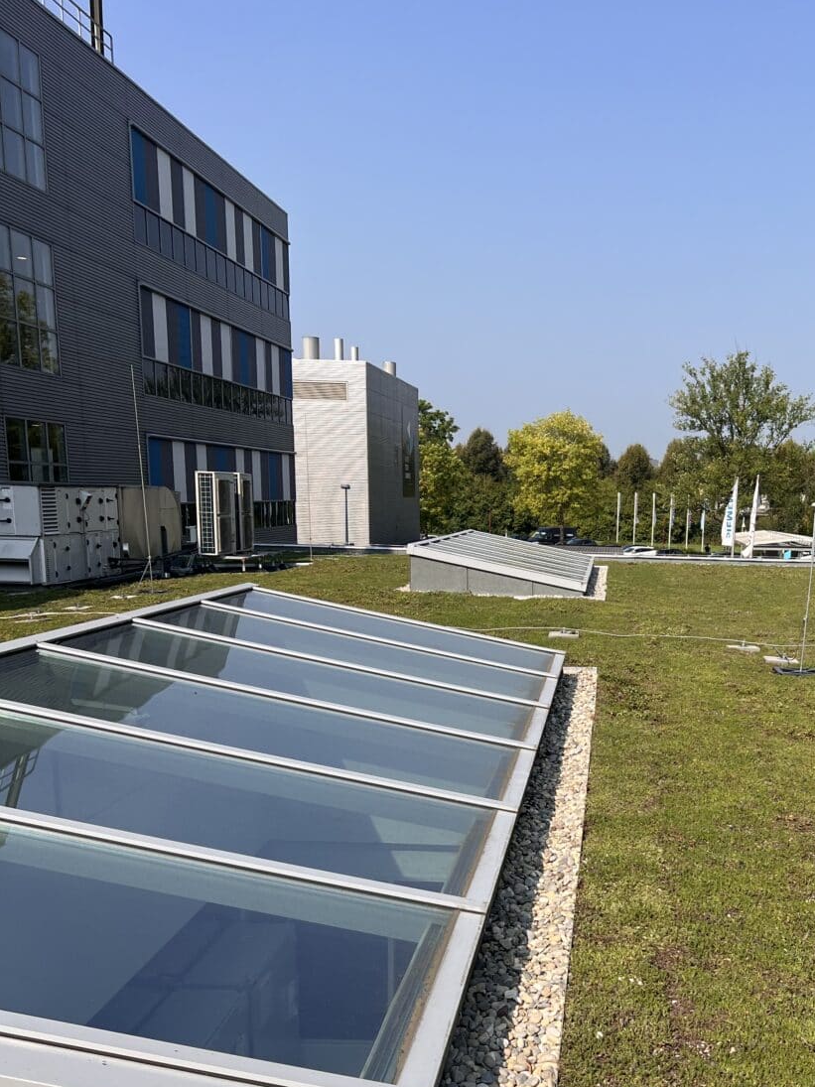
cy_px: 761
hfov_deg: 37.0
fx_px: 1193
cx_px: 595
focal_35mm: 38
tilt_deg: -9.1
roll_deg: -1.8
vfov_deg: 47.8
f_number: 1.5
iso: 50
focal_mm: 5.7
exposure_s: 1/4444
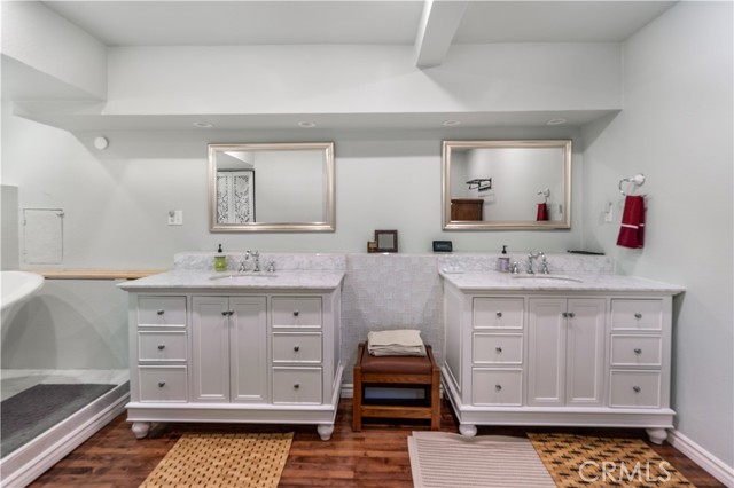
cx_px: 367
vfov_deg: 73.7
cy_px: 244
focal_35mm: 16
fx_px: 326
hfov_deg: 96.8
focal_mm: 16
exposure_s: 1/5
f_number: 7.1
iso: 400
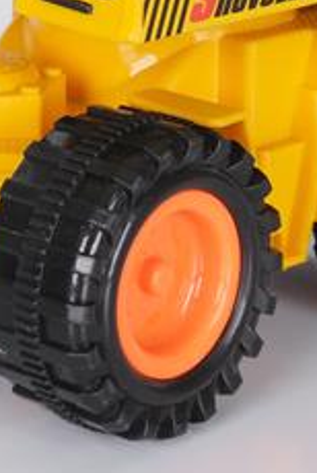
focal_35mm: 138
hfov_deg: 9.9
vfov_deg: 14.6
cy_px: -16
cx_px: 62
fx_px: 1817
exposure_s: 1/125
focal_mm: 35
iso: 640
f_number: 11
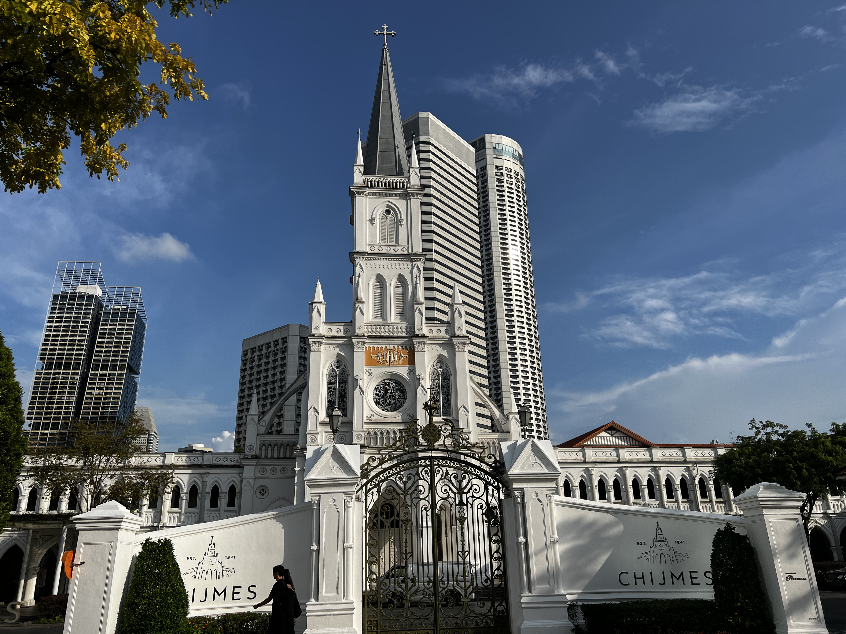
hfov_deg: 67.3
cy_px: 317
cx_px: 423
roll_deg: +1.7
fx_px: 635
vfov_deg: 53.1
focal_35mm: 26
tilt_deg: +19.9
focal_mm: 5.7
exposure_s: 1/8000
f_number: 1.5
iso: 50
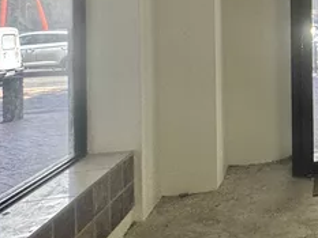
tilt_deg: -1.1
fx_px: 441
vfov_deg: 28.9
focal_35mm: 48
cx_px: 463
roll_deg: +0.4
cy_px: 18
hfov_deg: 28.2
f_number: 2.2
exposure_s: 1/99
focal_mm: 2.22
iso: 80
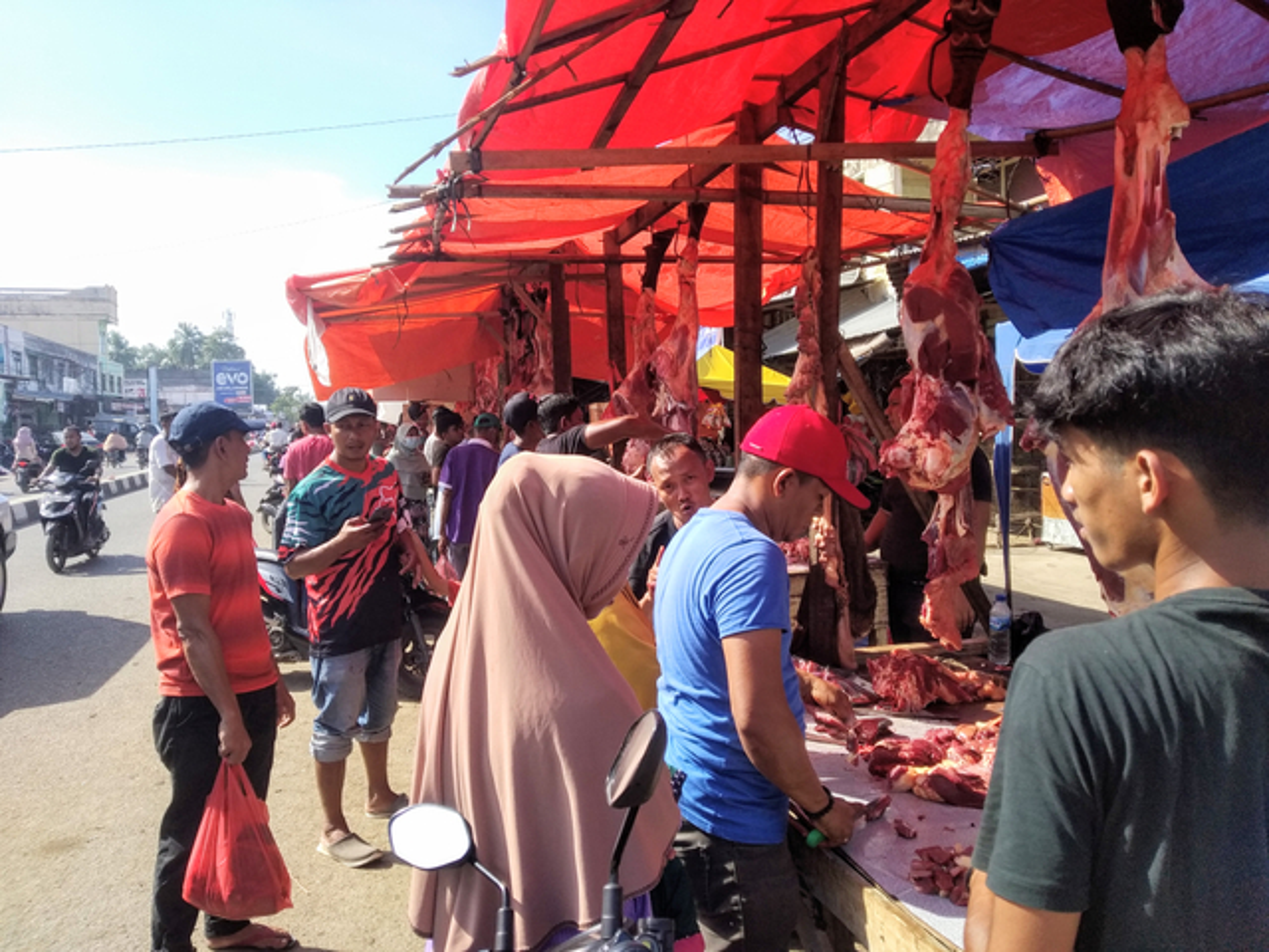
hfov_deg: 67.3
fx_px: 953
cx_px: 634
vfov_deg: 53.1
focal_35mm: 26
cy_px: 476
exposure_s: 1/705
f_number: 2.2
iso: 100
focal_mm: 3.82
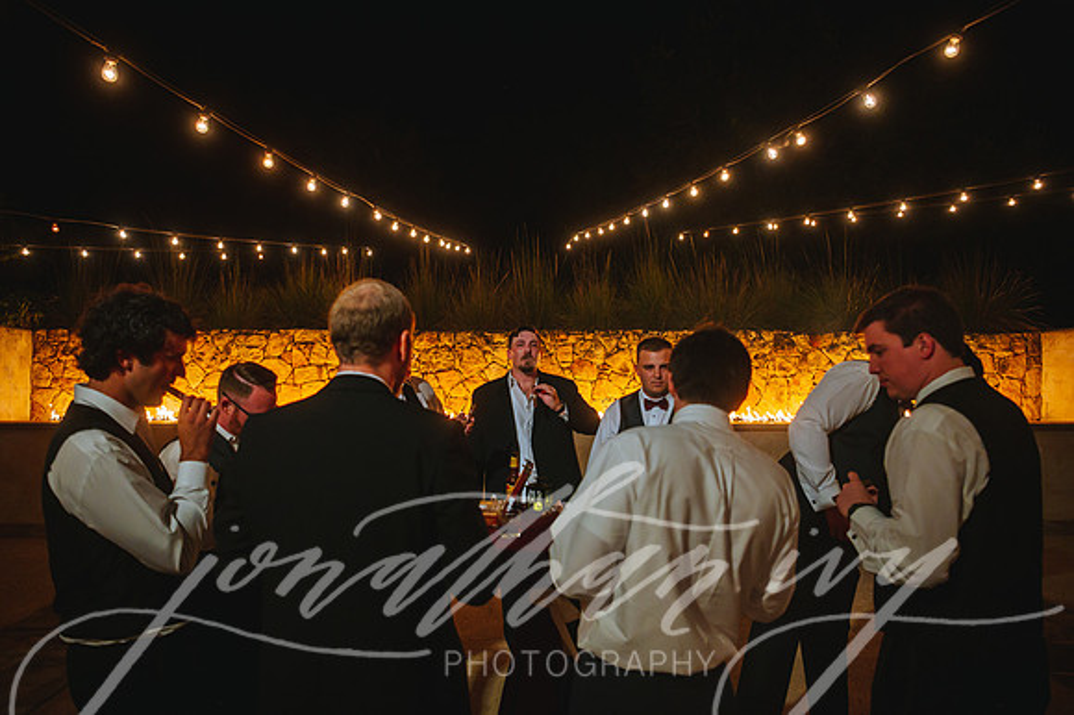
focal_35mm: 24
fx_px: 716
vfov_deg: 53.1
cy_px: 358
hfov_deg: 73.8
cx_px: 537
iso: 2000
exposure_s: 1/200
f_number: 2.8
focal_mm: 24
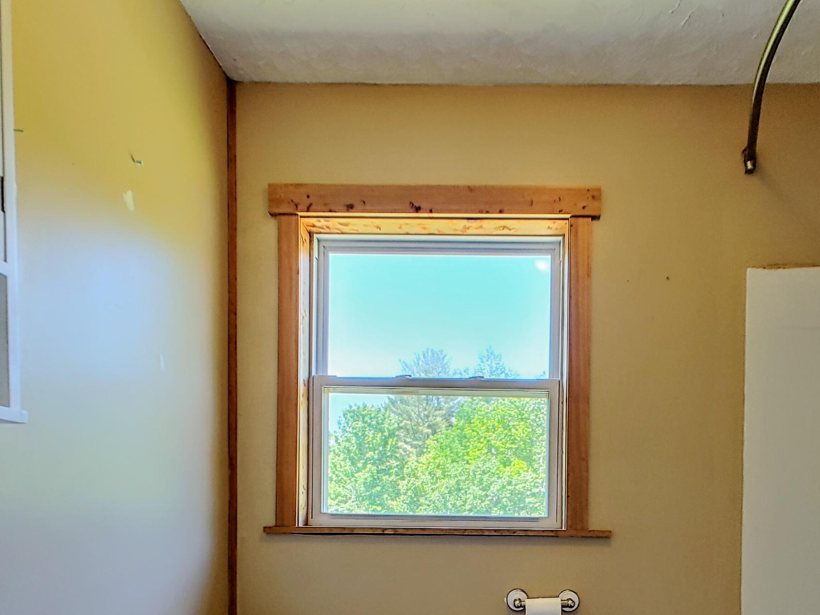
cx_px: 488
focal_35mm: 27
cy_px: 522
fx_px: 640
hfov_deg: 64.8
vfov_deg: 47.5
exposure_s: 1/33
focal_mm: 1.78
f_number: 1.9
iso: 50
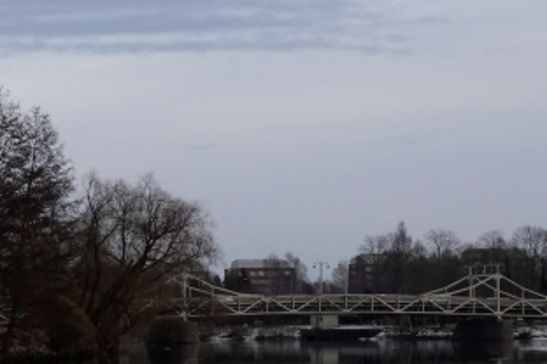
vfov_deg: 9.1
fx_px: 2279
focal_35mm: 150
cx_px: 477
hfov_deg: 13.6
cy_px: 304
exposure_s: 1/640
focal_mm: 18.92
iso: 800
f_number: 8
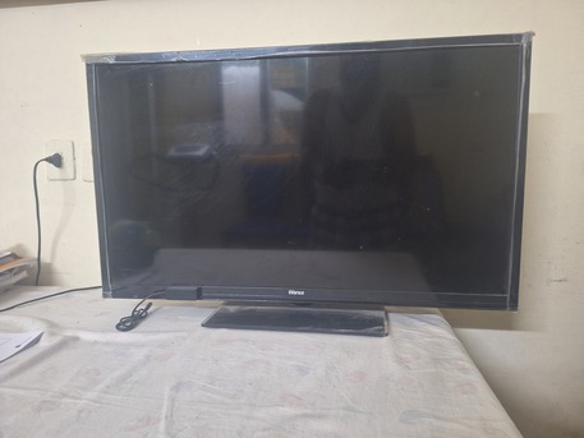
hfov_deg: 73.9
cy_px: 219
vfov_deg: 58.9
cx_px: 292
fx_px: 388
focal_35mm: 23
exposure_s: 1/30
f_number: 1.8
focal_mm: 5.54
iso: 320
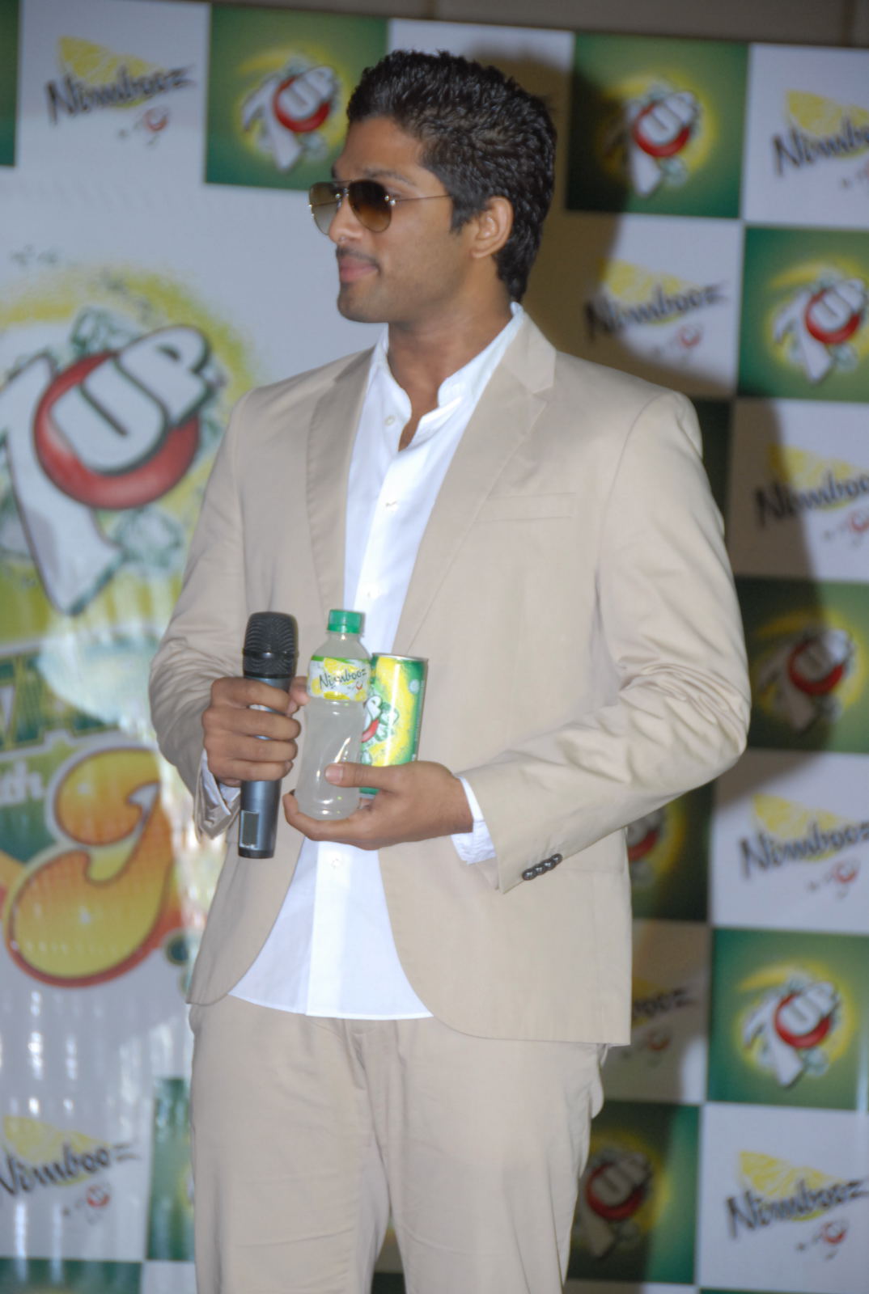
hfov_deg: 8.8
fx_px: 5675
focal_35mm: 158
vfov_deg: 13.0
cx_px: 434
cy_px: 647
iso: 400
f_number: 5.6
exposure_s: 1/125
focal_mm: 105
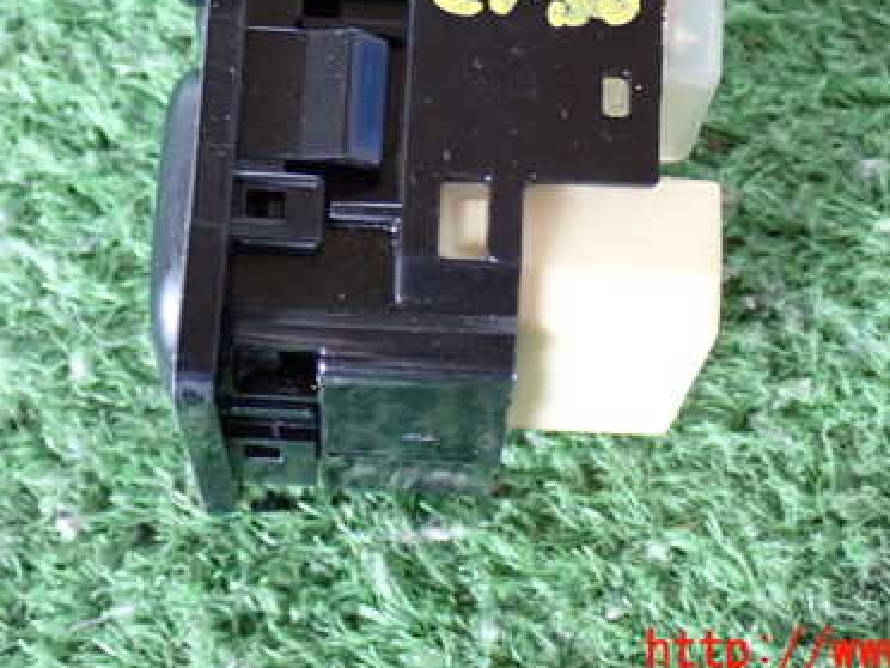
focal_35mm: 87
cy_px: 144
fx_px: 2237
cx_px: 469
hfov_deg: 22.5
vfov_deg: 16.9
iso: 800
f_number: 3.3
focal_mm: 9.65
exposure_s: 1/20
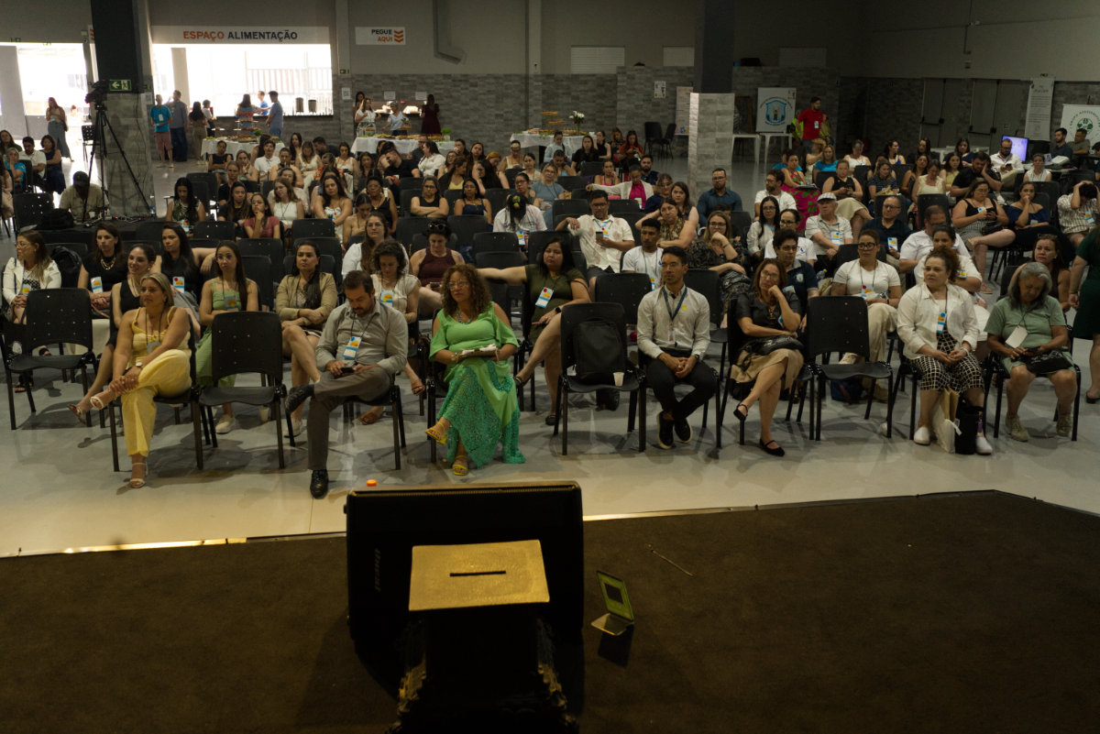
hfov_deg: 54.4
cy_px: 367
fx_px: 1070
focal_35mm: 35
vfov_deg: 37.9
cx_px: 550
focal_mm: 35
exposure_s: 1/80
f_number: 5.6
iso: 5000
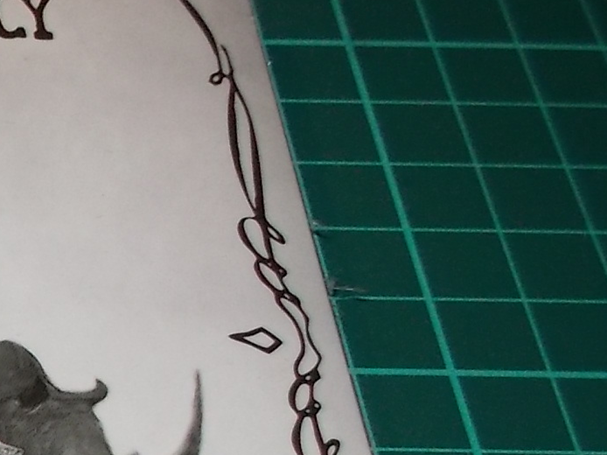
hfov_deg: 17.9
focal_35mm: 95
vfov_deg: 15.1
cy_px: 526
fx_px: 1665
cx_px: -362
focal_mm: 4.1
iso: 200
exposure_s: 1/30
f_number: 3.3
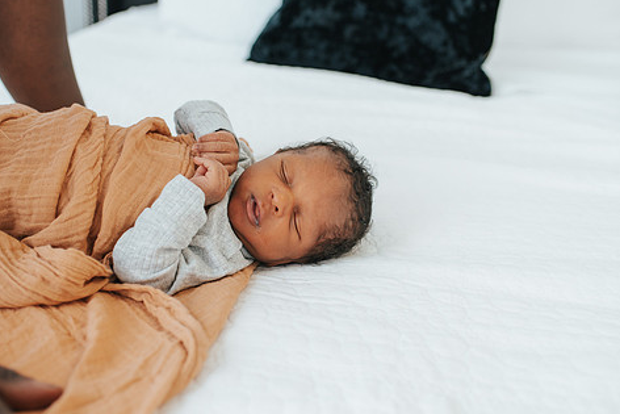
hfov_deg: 45.4
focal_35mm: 43
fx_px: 741
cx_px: 285
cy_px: 216
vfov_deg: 31.2
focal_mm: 35
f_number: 3.2
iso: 280
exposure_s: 1/250
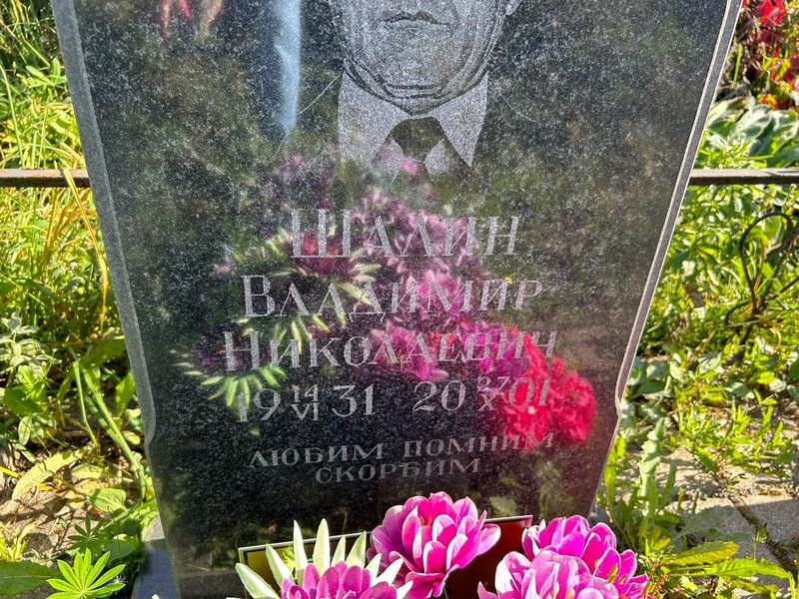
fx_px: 600
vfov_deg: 53.1
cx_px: 400
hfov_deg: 67.3
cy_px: 300
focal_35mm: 26
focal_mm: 5.7
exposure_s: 1/416
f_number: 1.5
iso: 50
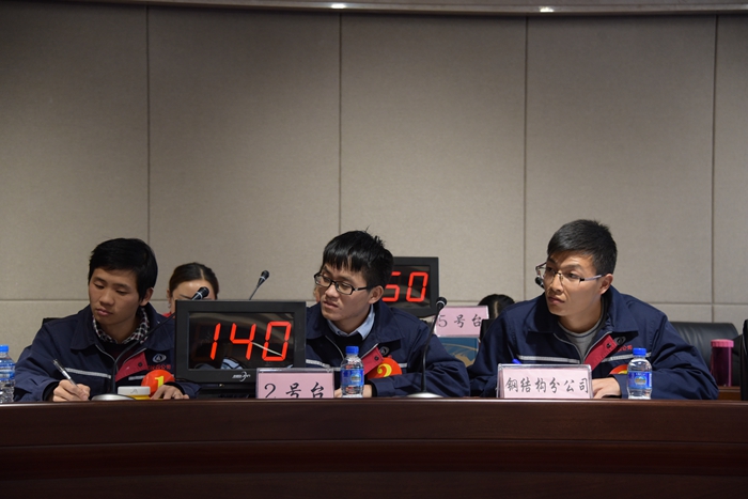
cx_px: 374
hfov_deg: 22.6
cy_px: 250
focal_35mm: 90
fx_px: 1870
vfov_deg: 15.2
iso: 1600
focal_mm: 90
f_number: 5.3
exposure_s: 1/160
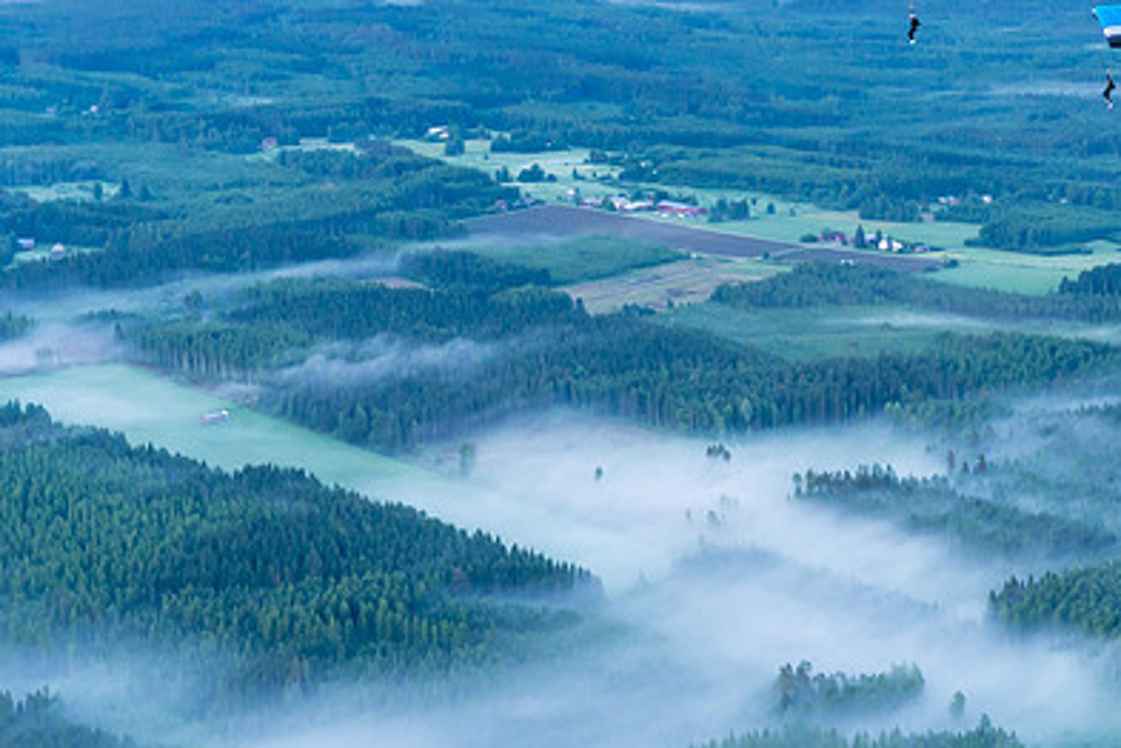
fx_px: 3145
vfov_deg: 13.5
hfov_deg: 19.8
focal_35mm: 101
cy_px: 135
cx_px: 999
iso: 1000
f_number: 2.8
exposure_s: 1/2000
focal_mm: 46
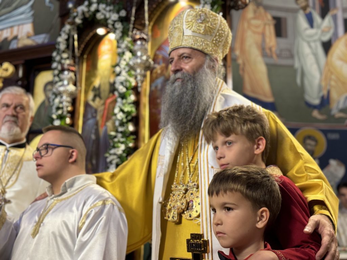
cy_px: 130
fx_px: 481
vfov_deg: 30.3
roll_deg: -0.7
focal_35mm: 48
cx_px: 174
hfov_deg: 39.7
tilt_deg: +14.6
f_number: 1.78
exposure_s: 1/33
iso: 250
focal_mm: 6.76
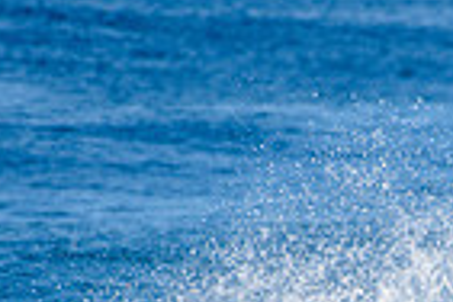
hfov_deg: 1.0
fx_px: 25894
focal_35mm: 2058
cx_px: 546
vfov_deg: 0.7
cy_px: 442
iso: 180
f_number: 5.6
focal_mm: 500
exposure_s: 1/1600
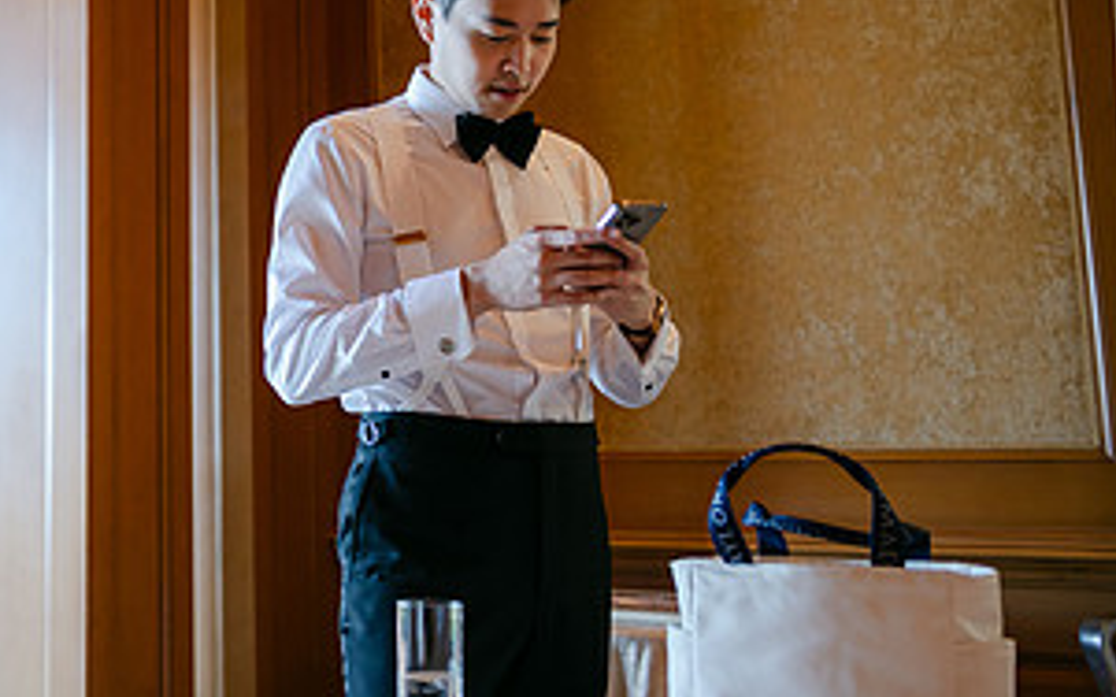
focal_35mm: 55
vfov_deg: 23.2
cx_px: 182
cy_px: 141
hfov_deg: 35.4
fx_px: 1672
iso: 900
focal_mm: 28
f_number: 2.8
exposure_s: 1/125
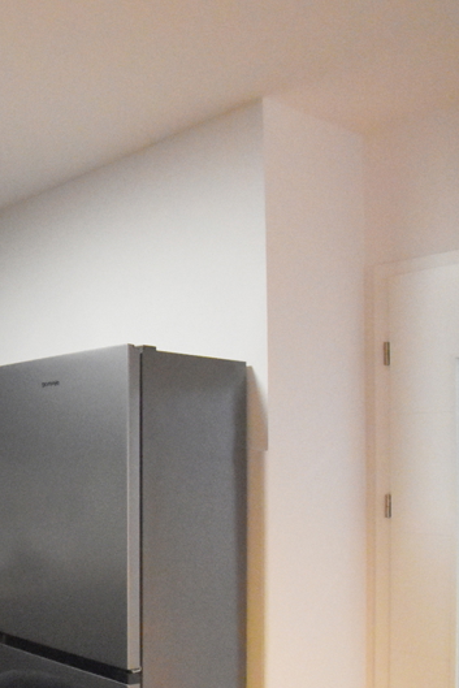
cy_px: 451
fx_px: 650
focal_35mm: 34
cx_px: -252
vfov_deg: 54.8
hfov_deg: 26.4
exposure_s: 1/125
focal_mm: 10
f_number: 4.5
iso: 2500
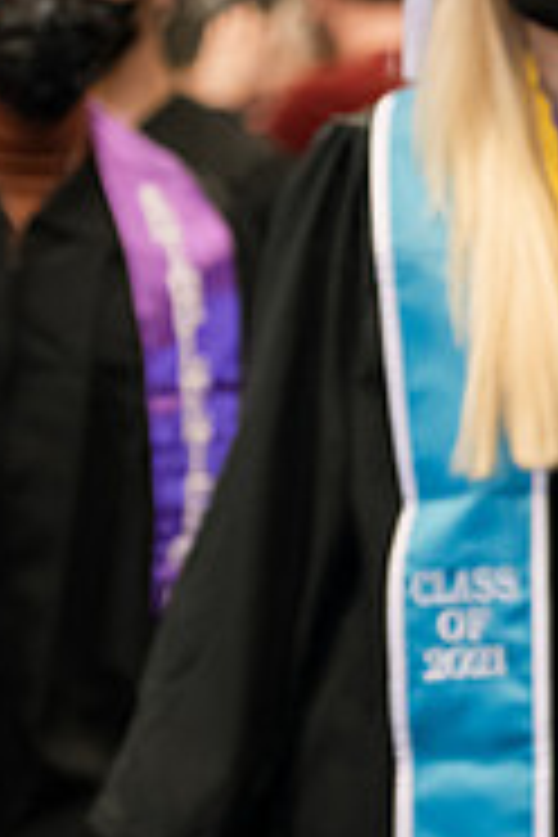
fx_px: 7091
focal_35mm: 305
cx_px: 1202
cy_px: 146
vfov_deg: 6.7
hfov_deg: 4.4
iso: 1600
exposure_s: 1/200
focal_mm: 98
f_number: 3.5
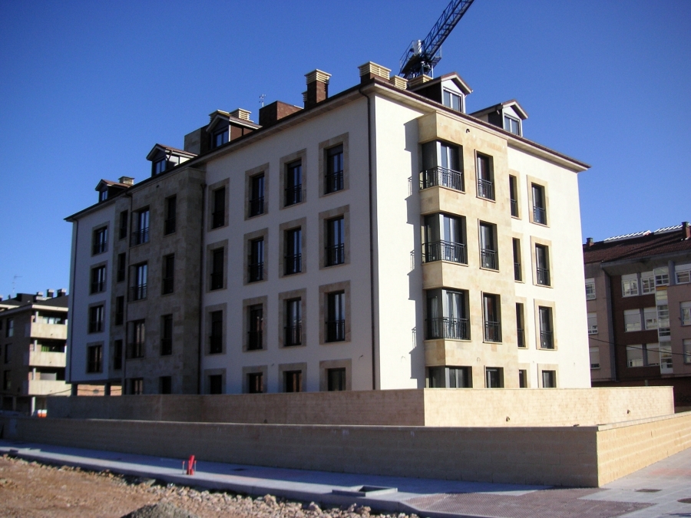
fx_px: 739
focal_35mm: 37
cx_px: 346
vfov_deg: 38.7
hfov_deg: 50.1
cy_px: 259
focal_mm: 6.1
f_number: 6.7
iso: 50
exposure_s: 1/180
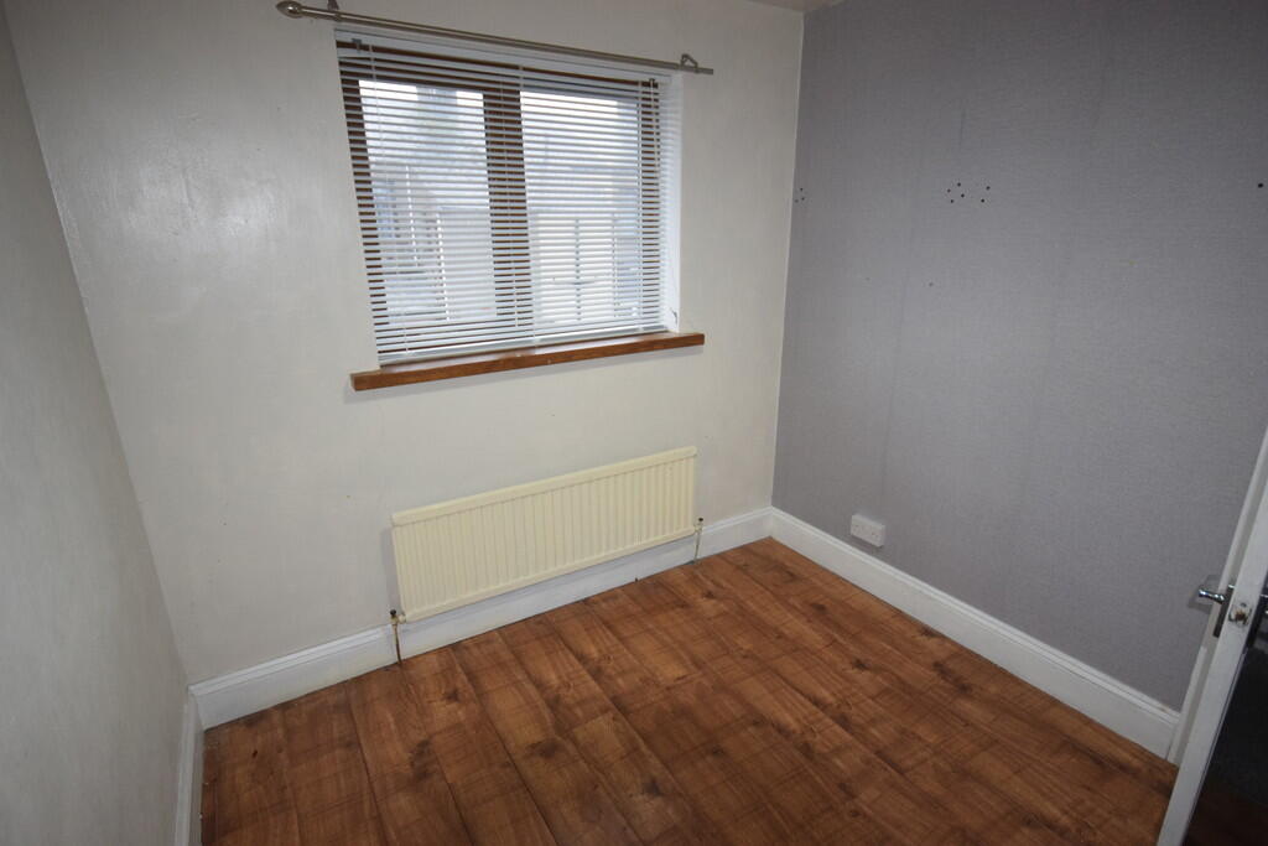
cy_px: 423
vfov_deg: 67.4
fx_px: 634
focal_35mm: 18
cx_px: 634
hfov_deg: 90.0
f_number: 4.5
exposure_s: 1/60
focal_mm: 12
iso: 1800
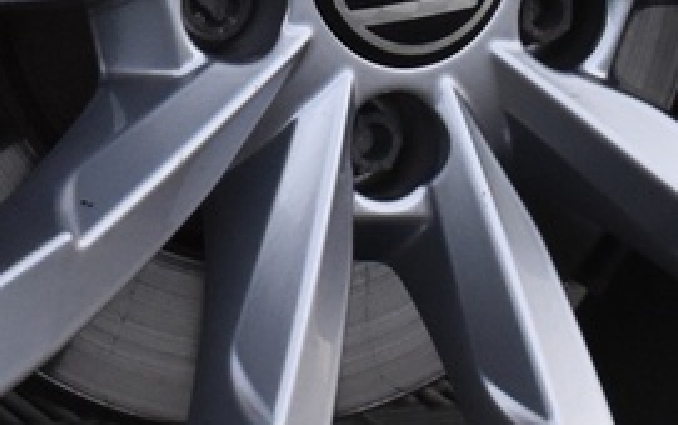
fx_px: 5401
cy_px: -172
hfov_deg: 7.2
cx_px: 265
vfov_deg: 4.5
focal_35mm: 292
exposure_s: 1/50
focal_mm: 32
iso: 1250
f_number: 4.5
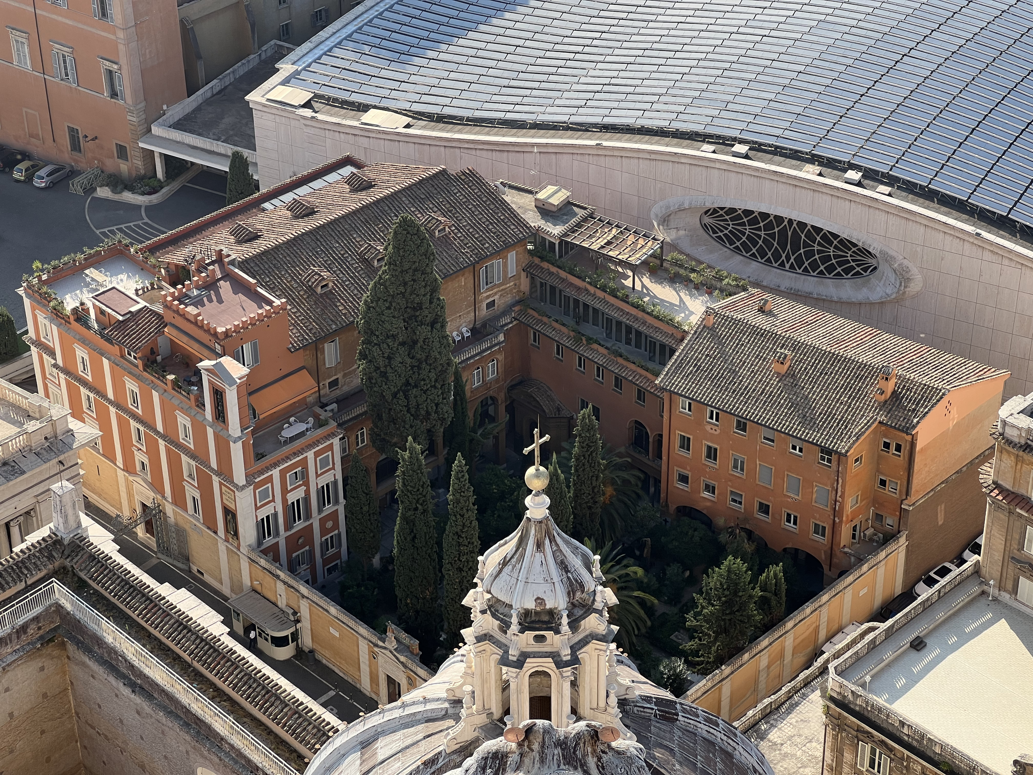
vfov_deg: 19.1
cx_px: 516
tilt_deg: -35.1
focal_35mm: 77
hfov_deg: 25.3
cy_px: 388
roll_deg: +0.8
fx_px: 2298
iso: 32
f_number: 2.8
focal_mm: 9
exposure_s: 1/359
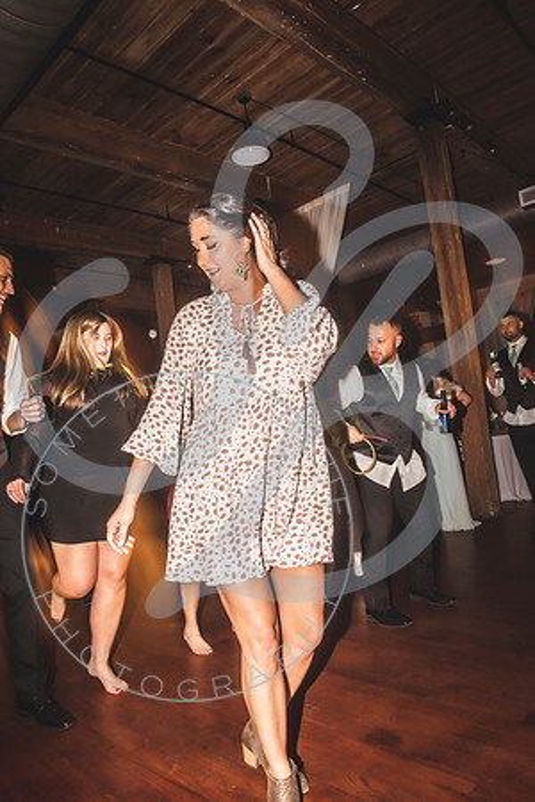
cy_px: 401
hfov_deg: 53.1
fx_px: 535
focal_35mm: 24
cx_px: 268
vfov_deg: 73.7
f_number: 11
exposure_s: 1/13
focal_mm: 24
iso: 1000
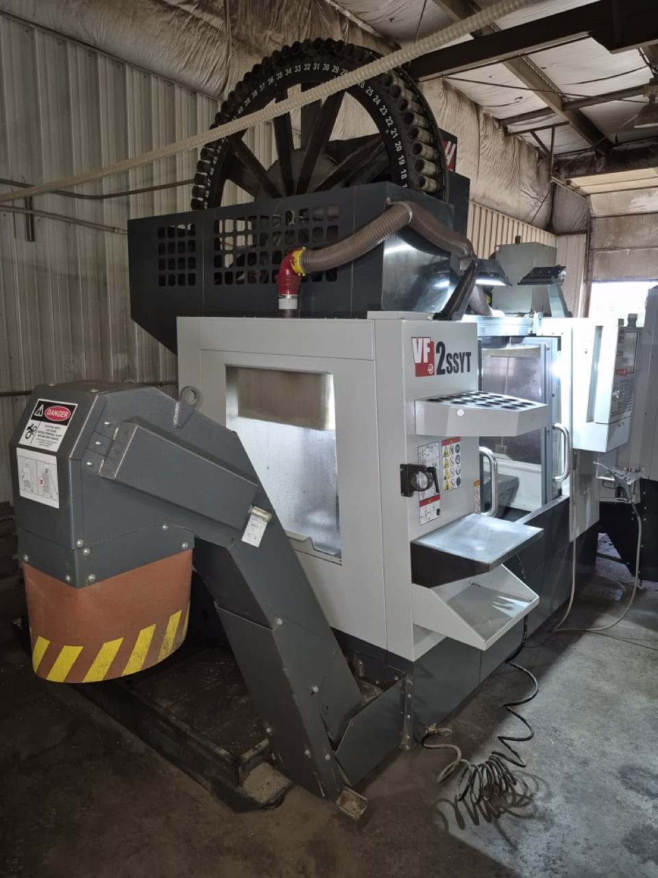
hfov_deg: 58.9
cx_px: 329
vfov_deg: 73.9
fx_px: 583
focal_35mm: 23
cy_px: 439
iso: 125
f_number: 1.8
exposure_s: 1/40
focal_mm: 5.4
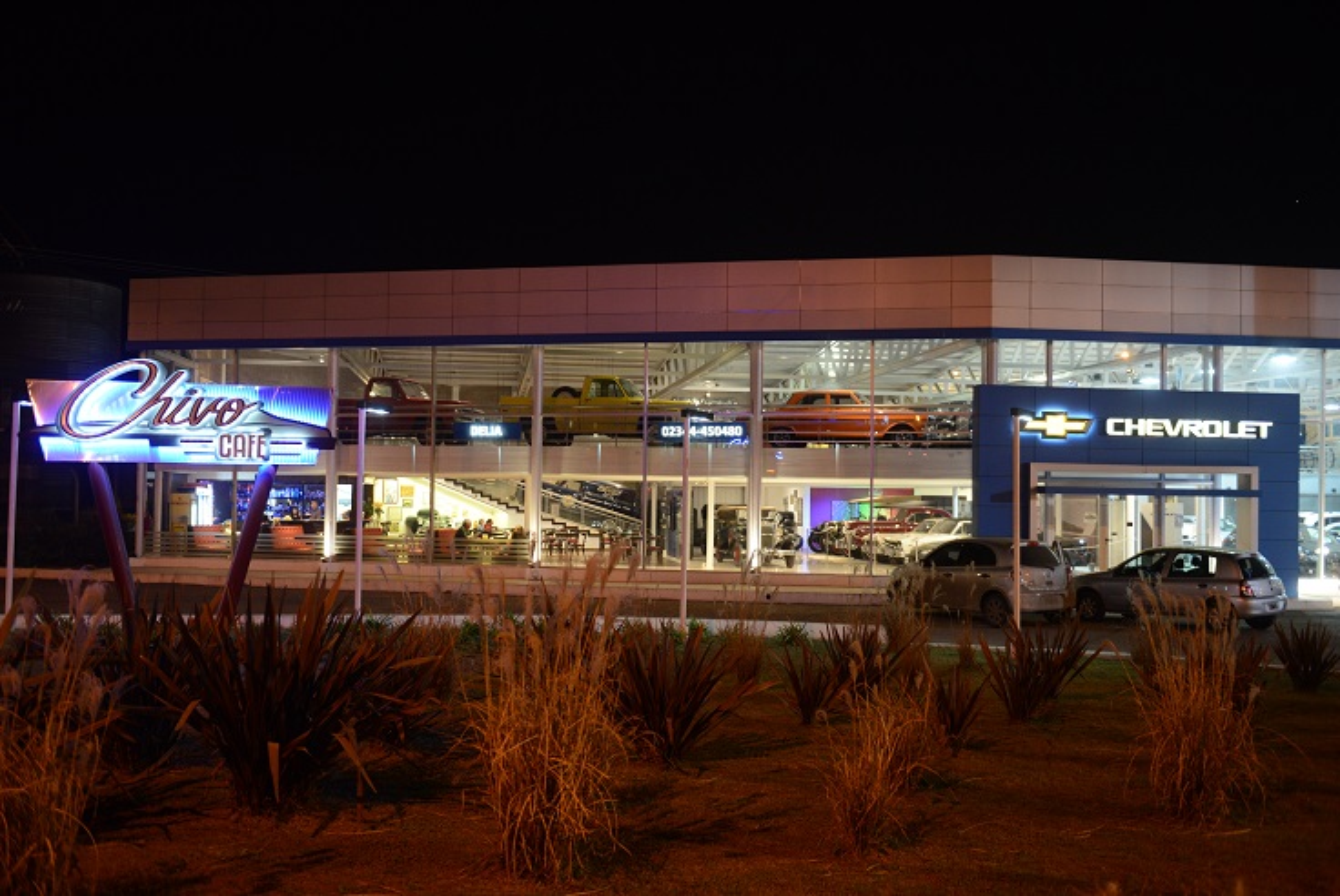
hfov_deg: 55.8
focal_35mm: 34
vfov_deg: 39.0
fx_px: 1267
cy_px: 448
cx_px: 670
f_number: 2.8
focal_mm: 34
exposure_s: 1/25
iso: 1600
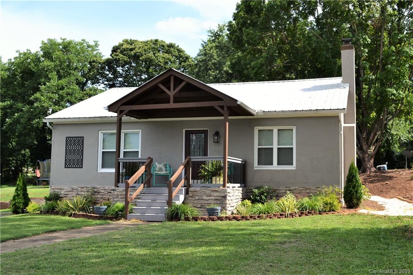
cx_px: 206
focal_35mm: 30
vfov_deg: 43.6
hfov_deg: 61.9
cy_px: 138
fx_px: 344
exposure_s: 1/200
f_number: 7.1
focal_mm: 20
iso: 100
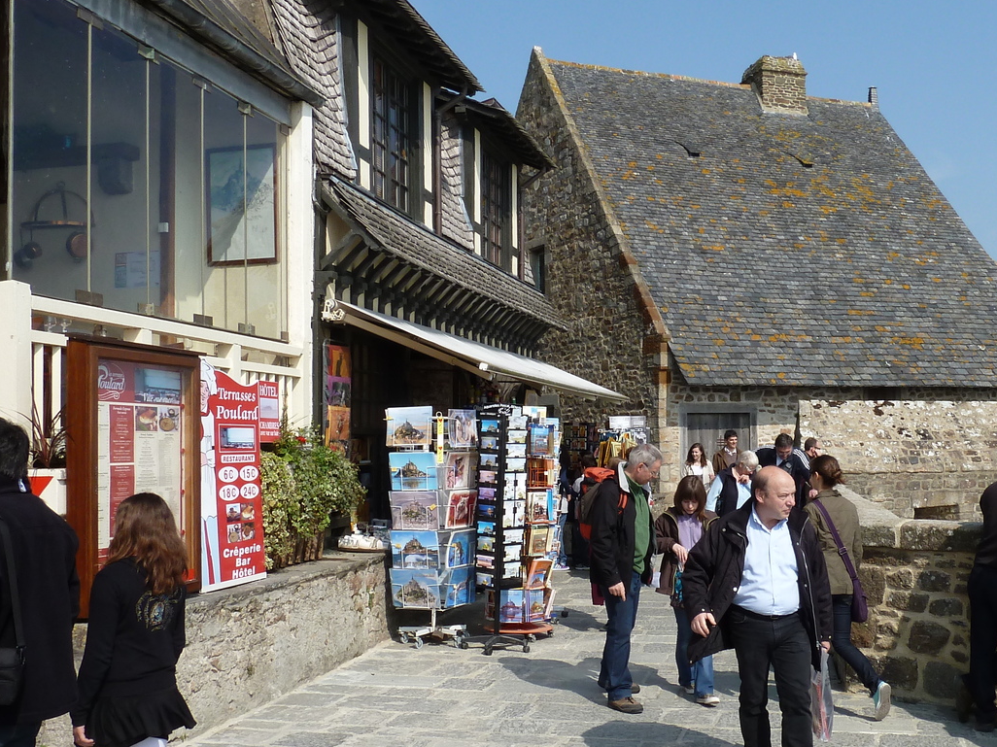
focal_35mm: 39
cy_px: 413
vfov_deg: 36.8
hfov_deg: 47.4
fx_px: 1123
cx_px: 635
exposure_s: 1/400
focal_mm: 4.1
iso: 80
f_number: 5
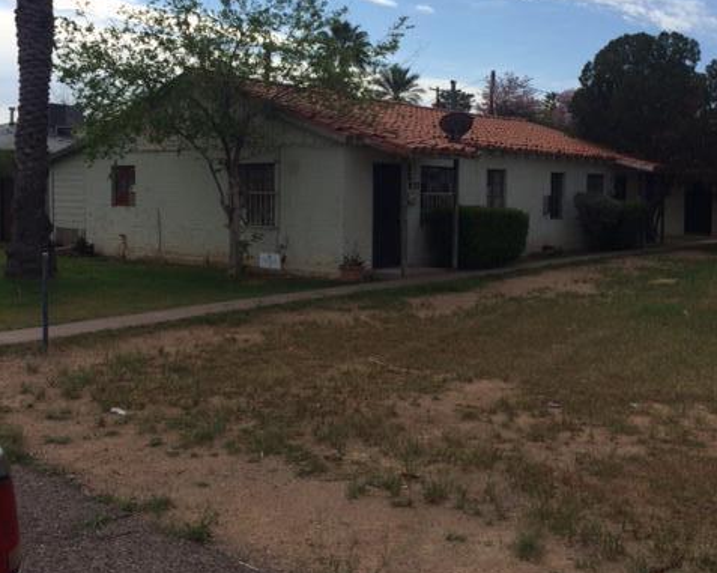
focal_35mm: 38
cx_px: 359
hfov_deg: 48.0
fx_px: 806
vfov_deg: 39.0
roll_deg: +0.7
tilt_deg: -4.8
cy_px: 232
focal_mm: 4.15
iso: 40
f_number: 2.2
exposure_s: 1/5128
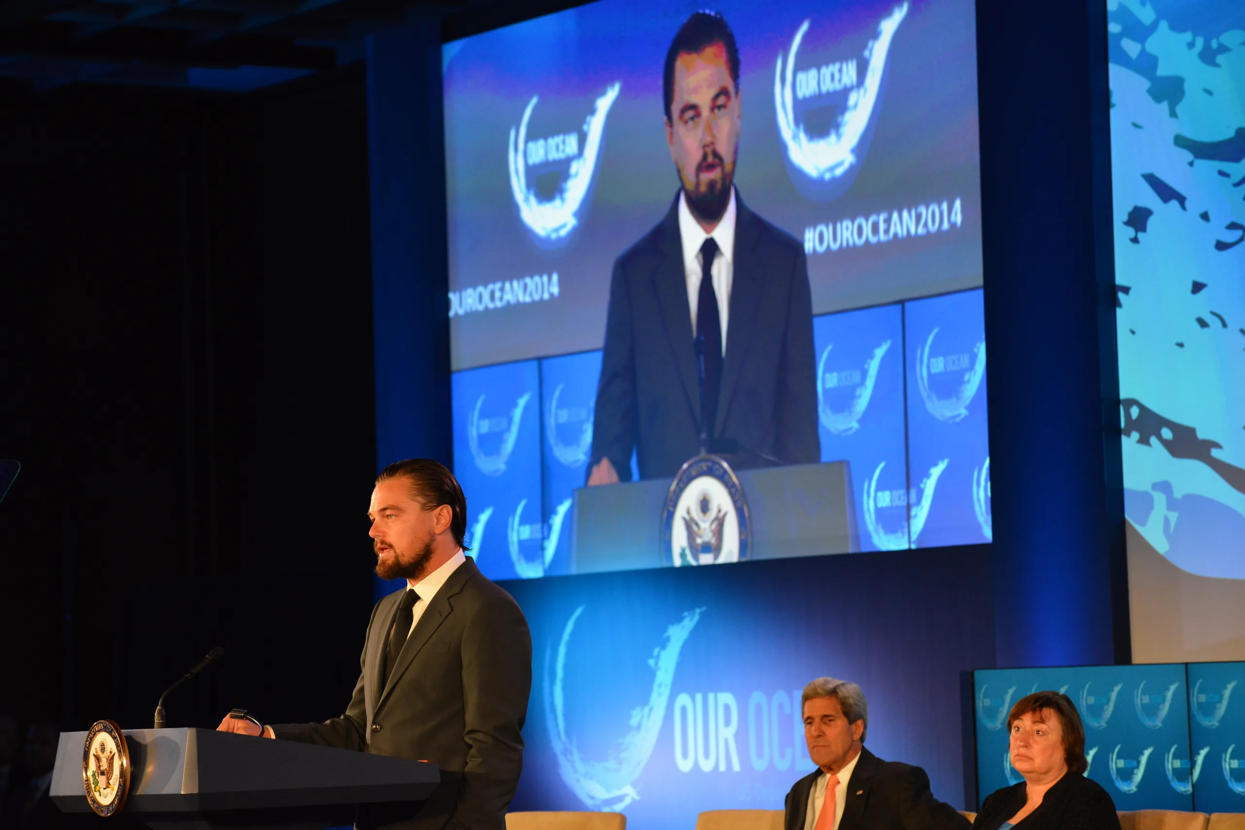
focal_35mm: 140
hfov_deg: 14.7
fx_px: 4842
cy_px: 415
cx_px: 622
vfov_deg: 9.8
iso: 3200
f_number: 7.1
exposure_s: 1/320
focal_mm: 140
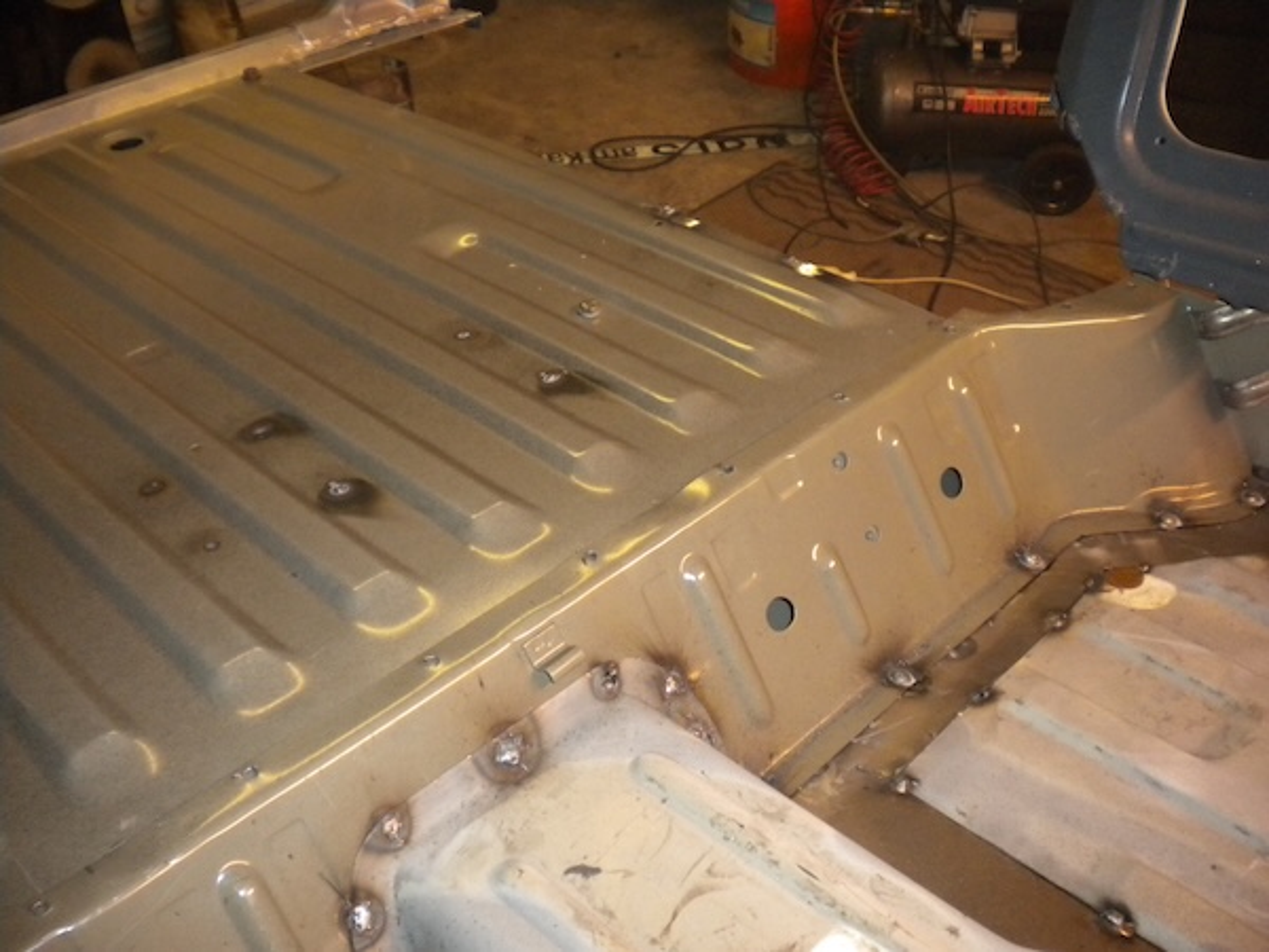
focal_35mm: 35
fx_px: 1283
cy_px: 476
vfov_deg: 40.7
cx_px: 634
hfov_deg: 52.6
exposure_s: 1/30
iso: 400
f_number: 3.1
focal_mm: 6.3
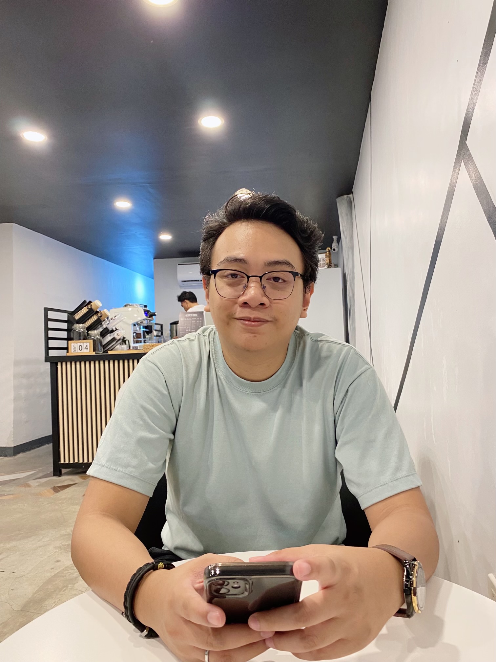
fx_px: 497
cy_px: 331
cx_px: 248
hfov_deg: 53.1
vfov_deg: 67.3
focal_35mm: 26
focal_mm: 4.25
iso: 250
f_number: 1.8
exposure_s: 1/60
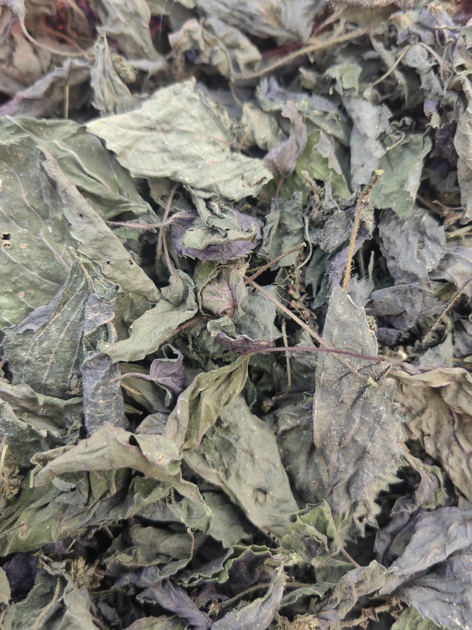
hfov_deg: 51.3
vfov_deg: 65.3
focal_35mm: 27
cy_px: 315
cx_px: 236
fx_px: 491
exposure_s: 1/100
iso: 80
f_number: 1.8
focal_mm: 5.54
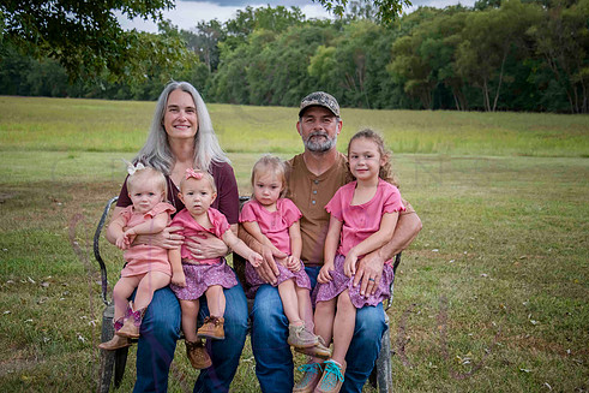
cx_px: 271
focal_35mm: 52
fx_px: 850
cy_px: 231
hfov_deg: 38.2
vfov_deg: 25.9
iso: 400
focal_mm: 44
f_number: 4.2
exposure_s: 1/640
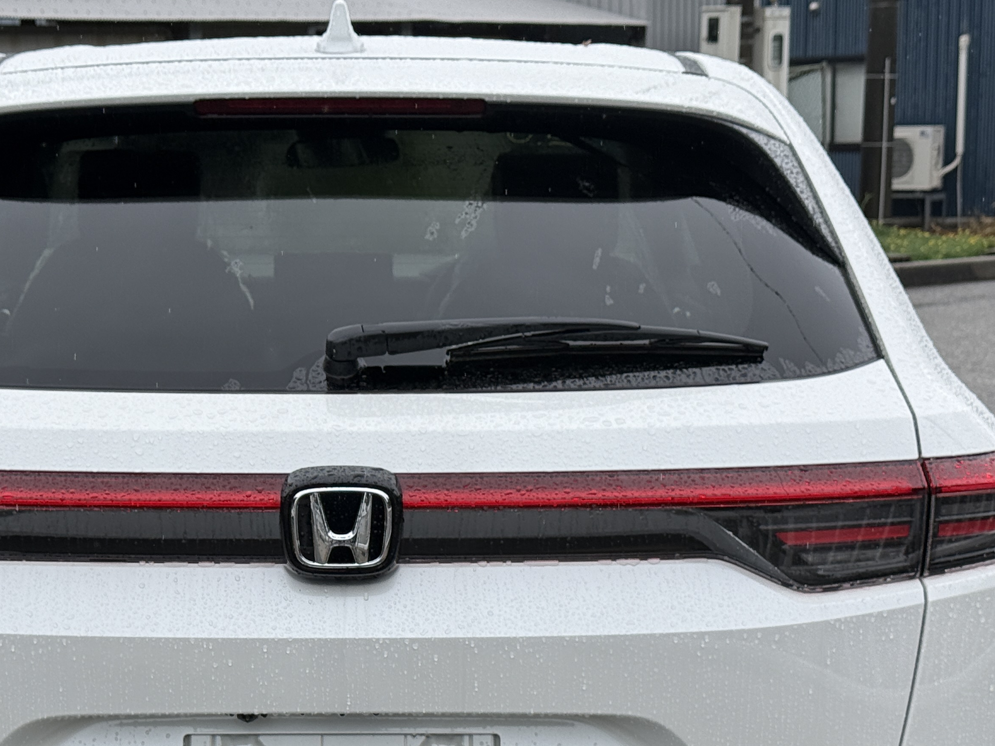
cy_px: 597
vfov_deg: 17.6
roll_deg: +1.6
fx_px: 2386
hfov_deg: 23.5
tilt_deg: -11.4
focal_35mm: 83
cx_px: 333
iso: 64
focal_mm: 6.76
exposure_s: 1/828
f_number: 1.78
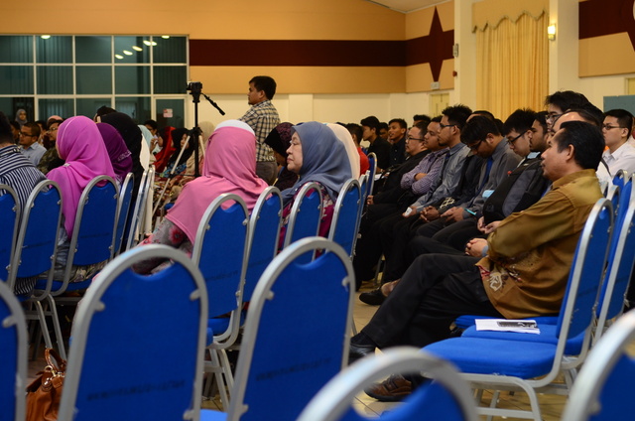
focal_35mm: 82
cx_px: 318
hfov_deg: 24.7
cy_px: 210
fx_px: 1452
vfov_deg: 16.5
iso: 500
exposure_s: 1/60
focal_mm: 55
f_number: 4.5
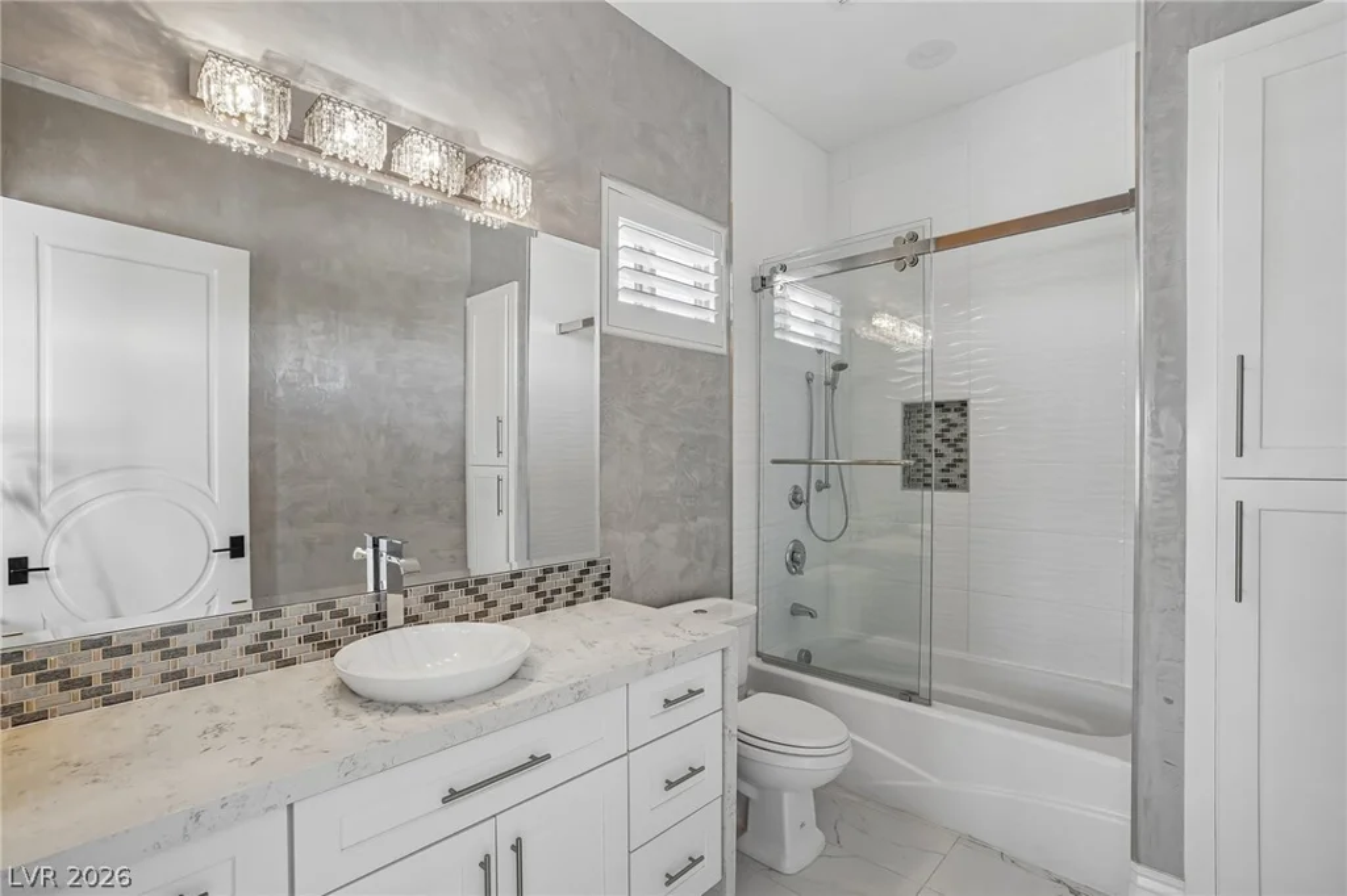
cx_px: 674
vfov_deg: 73.7
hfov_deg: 96.8
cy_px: 448
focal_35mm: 16
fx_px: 598
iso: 400
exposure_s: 1/15
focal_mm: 16
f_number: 8
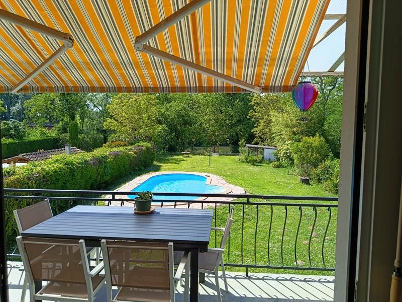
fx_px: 279
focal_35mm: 24
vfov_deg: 56.8
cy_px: 151
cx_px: 201
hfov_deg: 71.6
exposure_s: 1/359
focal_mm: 5.24
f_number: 1.7
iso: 50
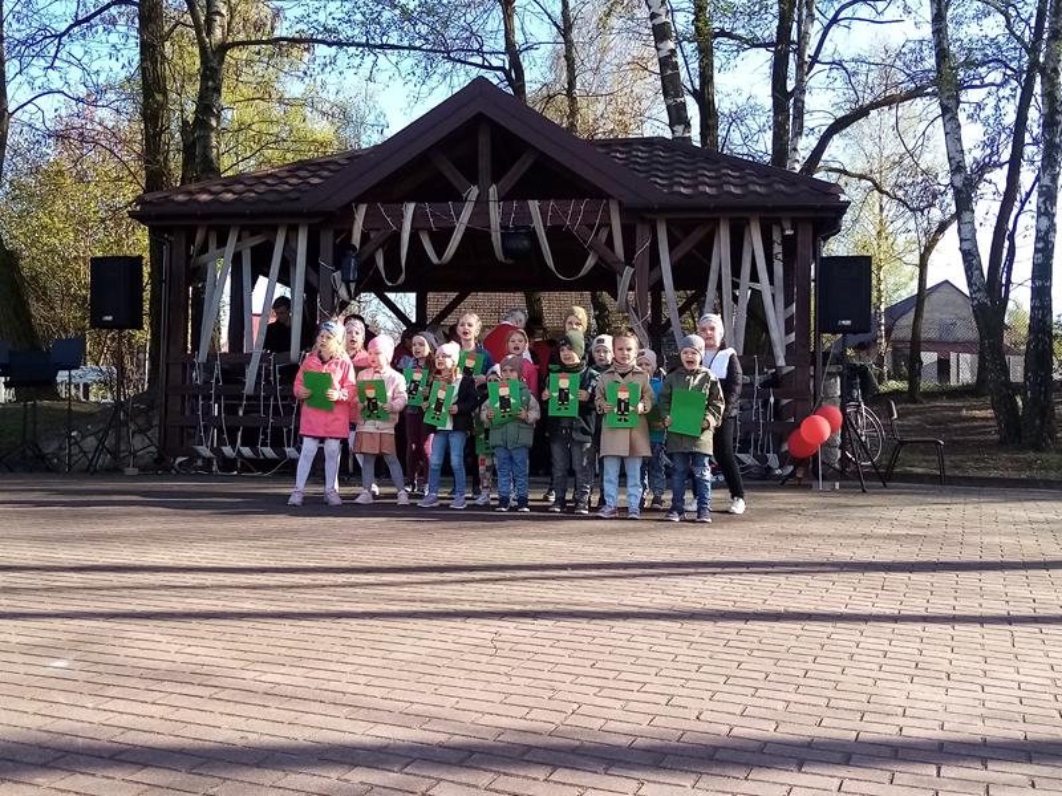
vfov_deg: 53.1
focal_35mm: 26
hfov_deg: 67.3
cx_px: 531
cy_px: 398
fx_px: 798
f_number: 1.8
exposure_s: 1/412
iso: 104
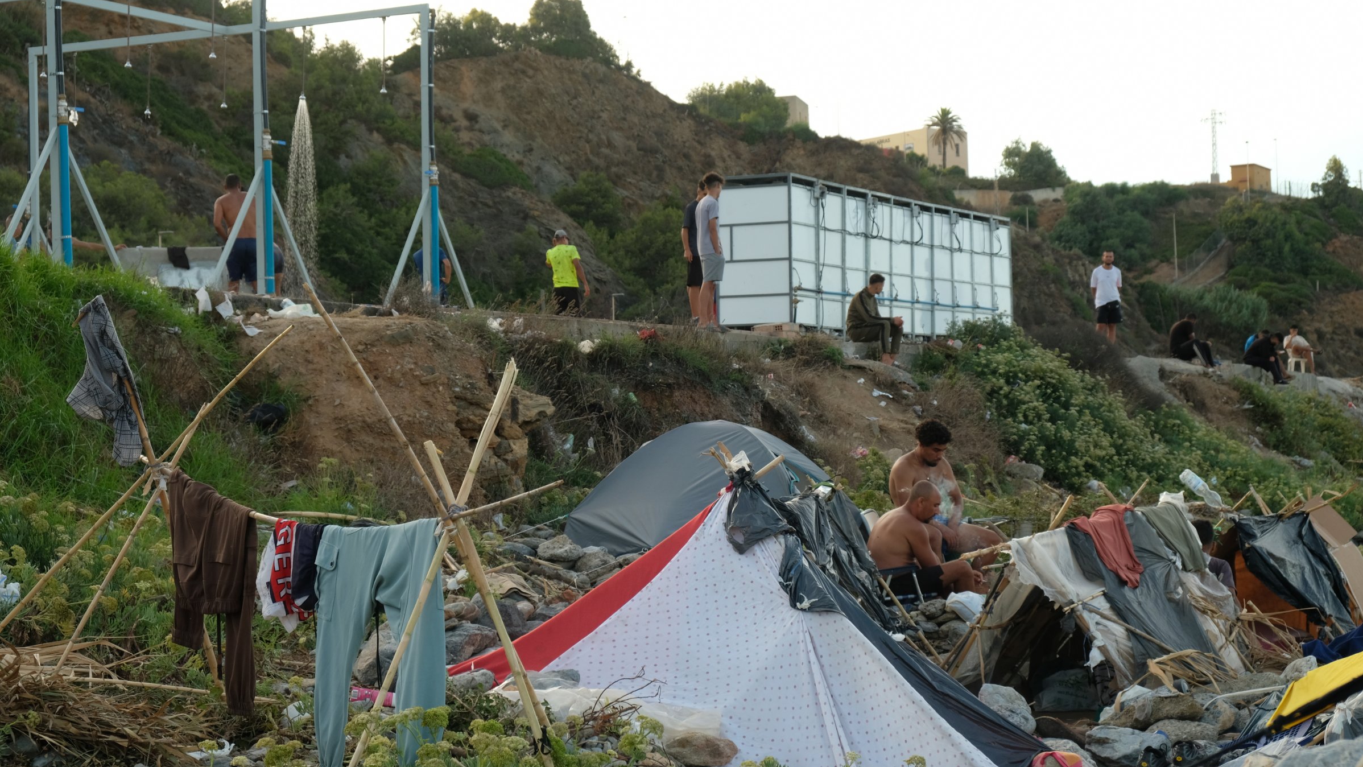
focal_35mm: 64
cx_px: 682
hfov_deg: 32.8
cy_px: 417
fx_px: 2313
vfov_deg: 18.8
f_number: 7.1
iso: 400
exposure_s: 1/250
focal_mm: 40.7
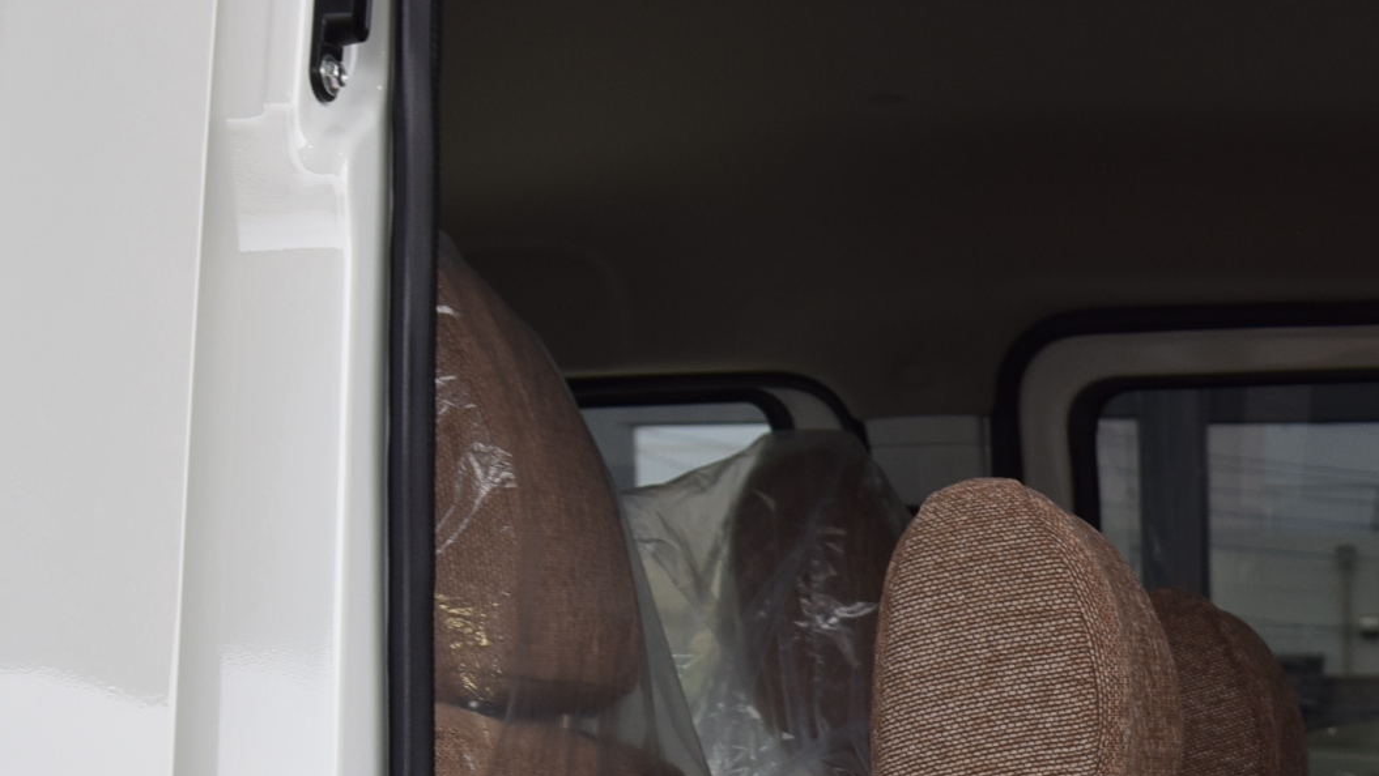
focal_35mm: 107
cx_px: 1715
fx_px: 3913
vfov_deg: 10.9
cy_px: 1156
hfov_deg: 18.8
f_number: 7.1
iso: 200
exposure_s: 1/320
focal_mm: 24
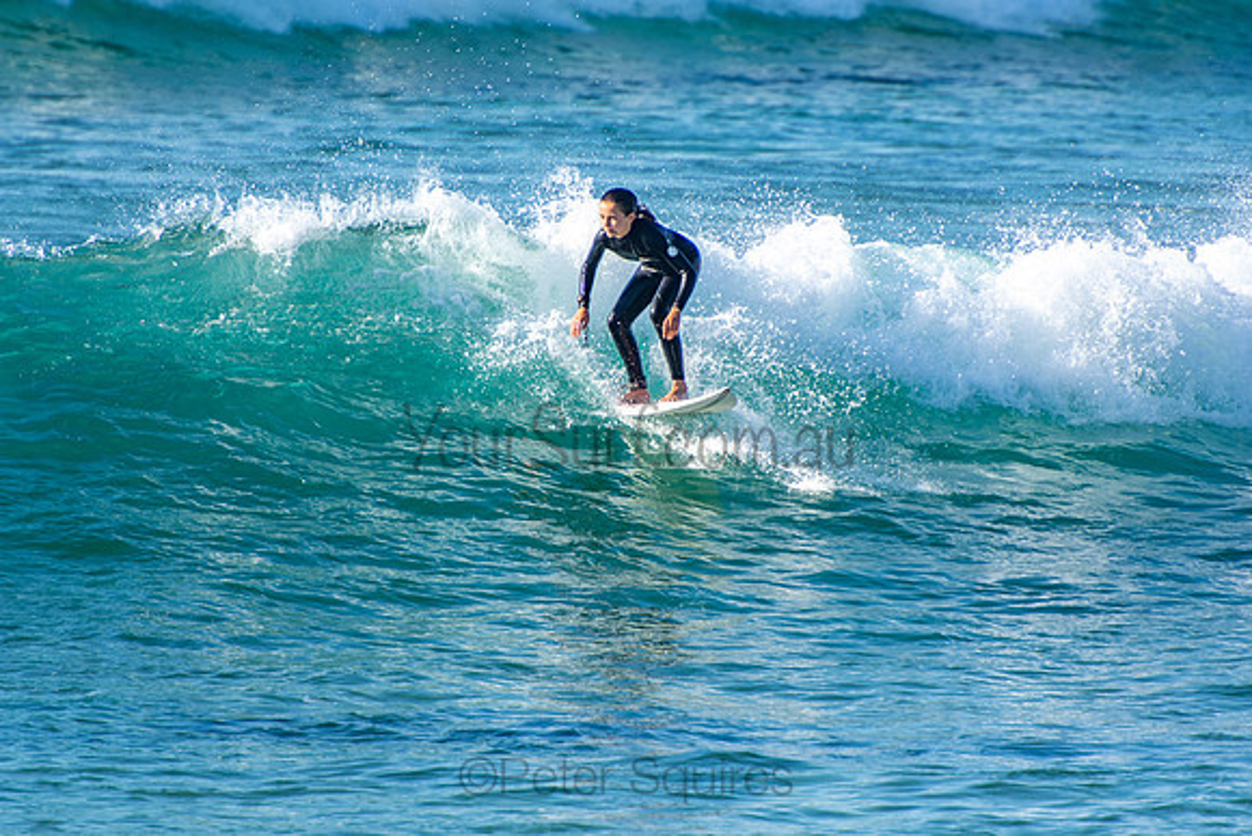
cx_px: 626
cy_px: 418
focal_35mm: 600
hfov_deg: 3.4
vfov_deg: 2.3
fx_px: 20871
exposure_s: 1/400
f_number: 5.6
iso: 125
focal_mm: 400
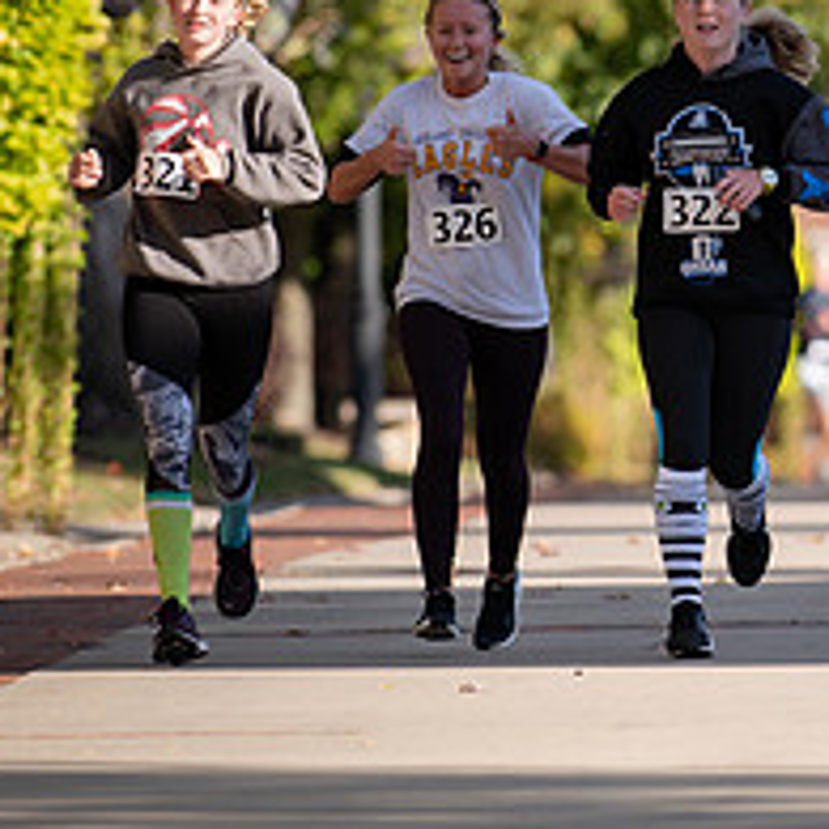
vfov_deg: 2.3
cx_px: 829
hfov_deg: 2.3
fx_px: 20538
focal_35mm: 758
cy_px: 87
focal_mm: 300
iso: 200
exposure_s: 1/800
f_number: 4.5
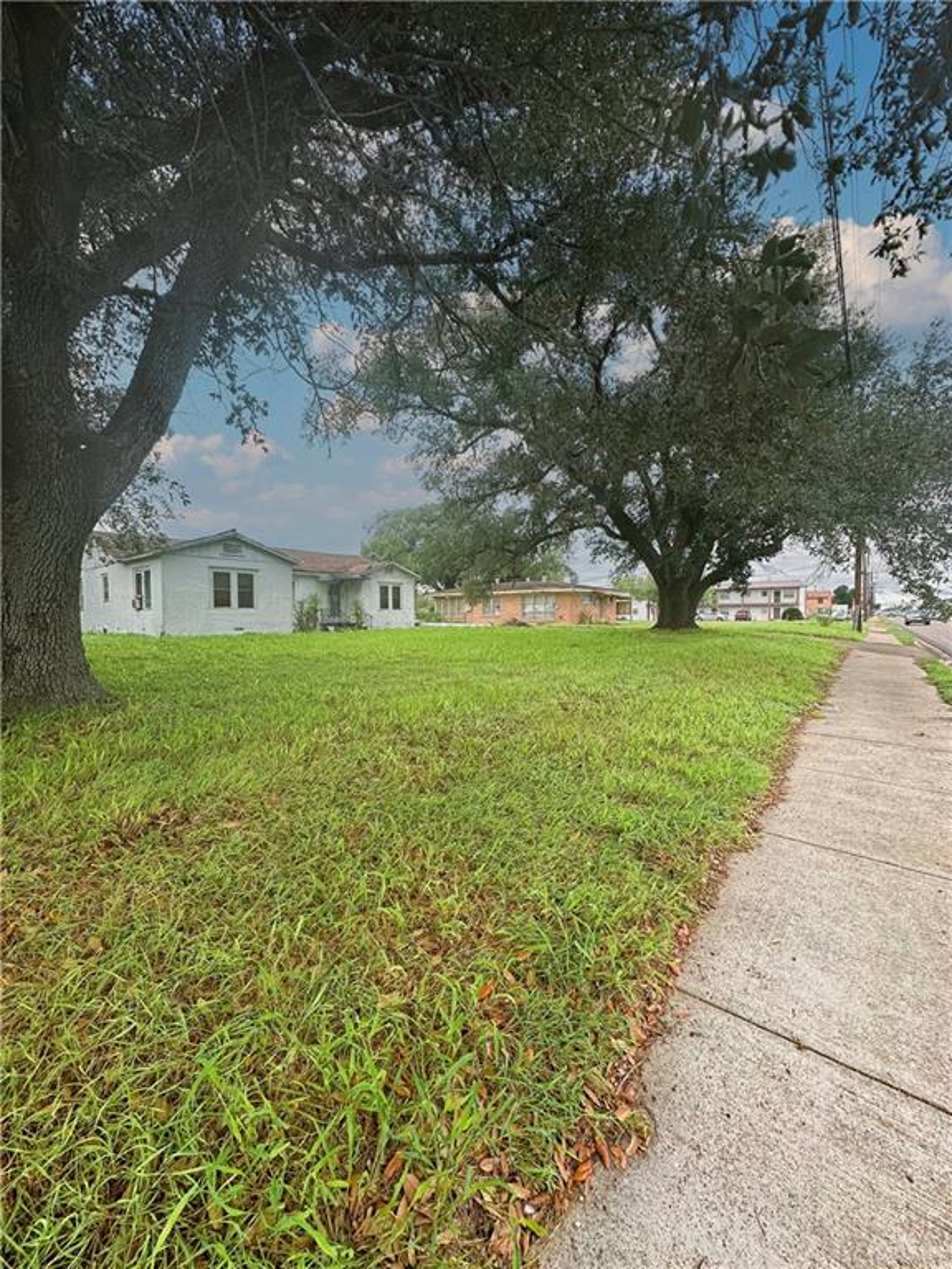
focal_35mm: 14
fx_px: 513
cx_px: 476
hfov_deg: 85.7
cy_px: 634
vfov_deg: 102.1
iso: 40
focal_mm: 2.22
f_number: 2.2
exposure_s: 1/240
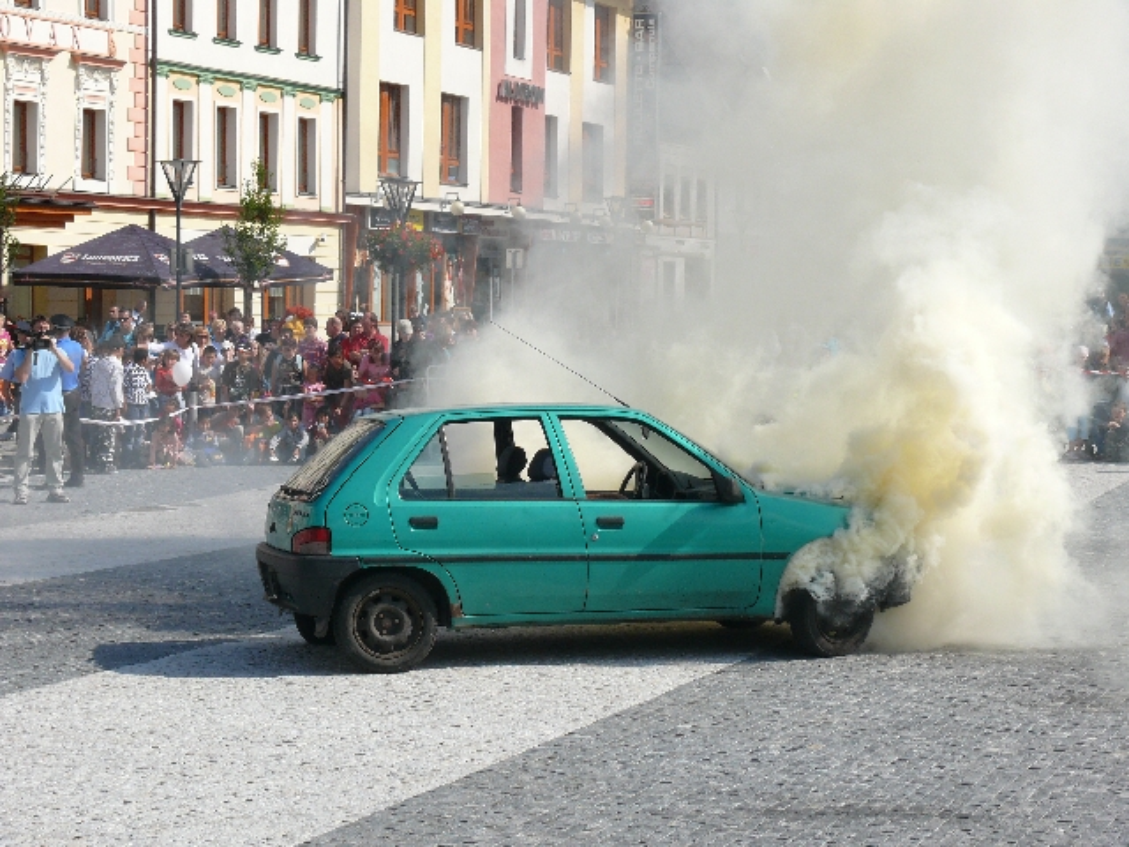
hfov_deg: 23.8
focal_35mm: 82
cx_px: 564
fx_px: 2674
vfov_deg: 18.0
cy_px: 424
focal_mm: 17.2
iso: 100
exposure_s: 1/400
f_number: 7.1
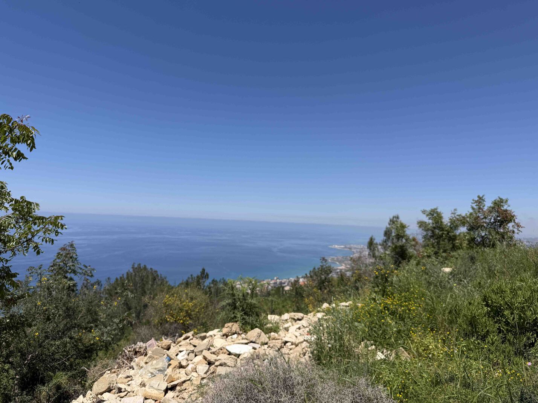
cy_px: 202
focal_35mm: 24
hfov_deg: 71.6
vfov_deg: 56.8
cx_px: 269
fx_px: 373
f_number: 1.78
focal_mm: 6.76
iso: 80
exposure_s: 1/6711
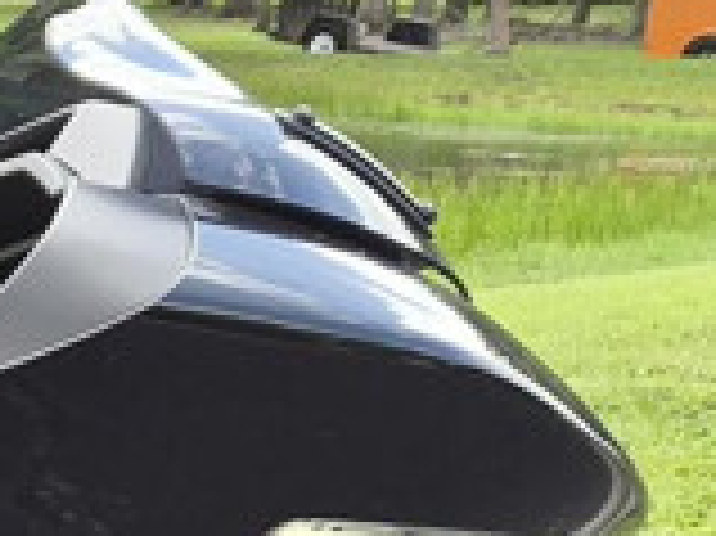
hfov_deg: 10.4
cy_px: 1049
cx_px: -1214
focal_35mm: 154
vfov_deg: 9.1
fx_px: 3183
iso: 80
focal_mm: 5.4
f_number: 1.8
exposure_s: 1/820
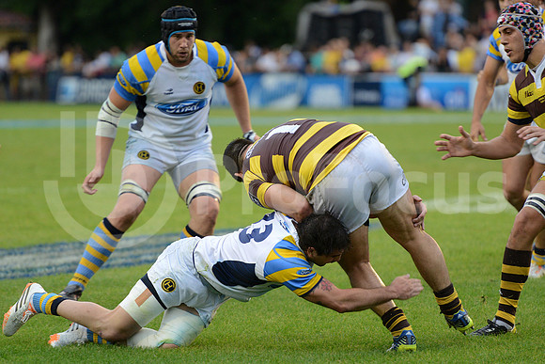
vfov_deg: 5.3
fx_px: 3937
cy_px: 182
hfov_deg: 7.9
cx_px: 272
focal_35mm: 260
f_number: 4
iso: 2000
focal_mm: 260
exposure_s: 1/500
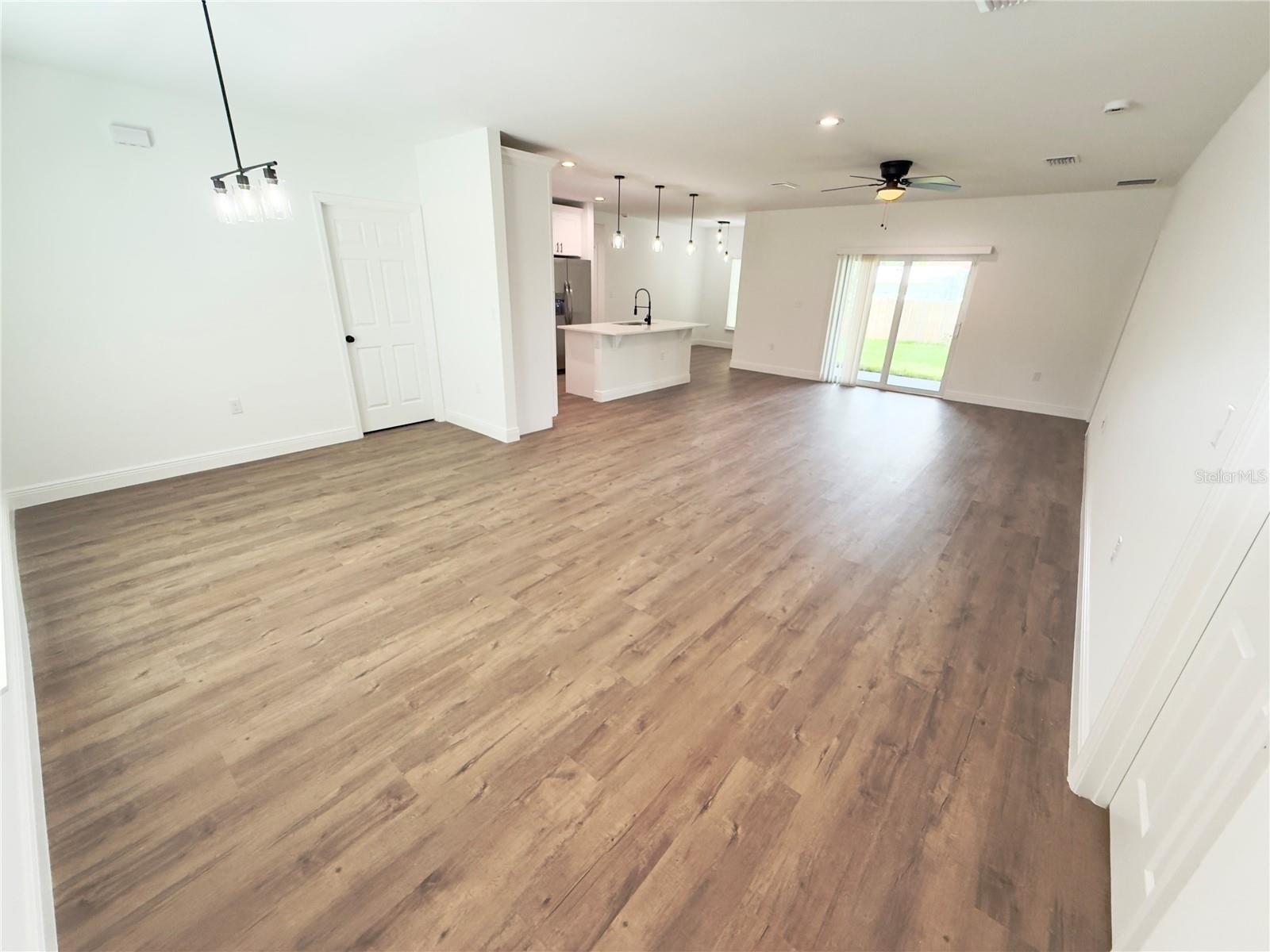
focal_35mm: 14
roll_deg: -1.7
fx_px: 514
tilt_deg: -21.1
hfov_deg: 102.1
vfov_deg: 85.7
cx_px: 635
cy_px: 476
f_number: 2.2
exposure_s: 1/120
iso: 200
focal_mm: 2.22
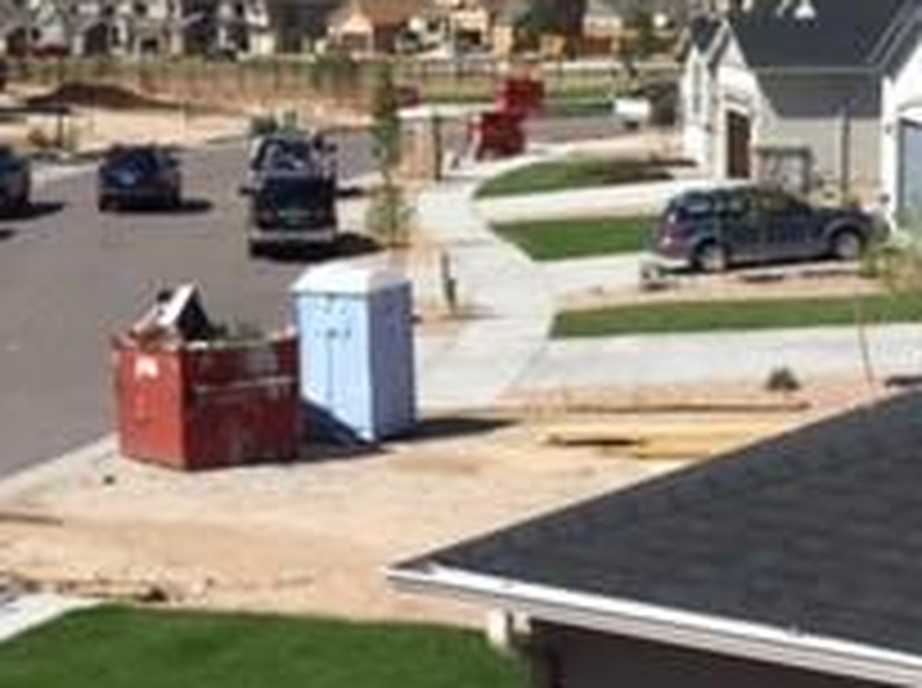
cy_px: 135
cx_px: 351
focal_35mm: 97
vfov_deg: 15.1
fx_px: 2579
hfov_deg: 20.2
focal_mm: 3.3
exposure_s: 1/1733
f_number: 2.4
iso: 25
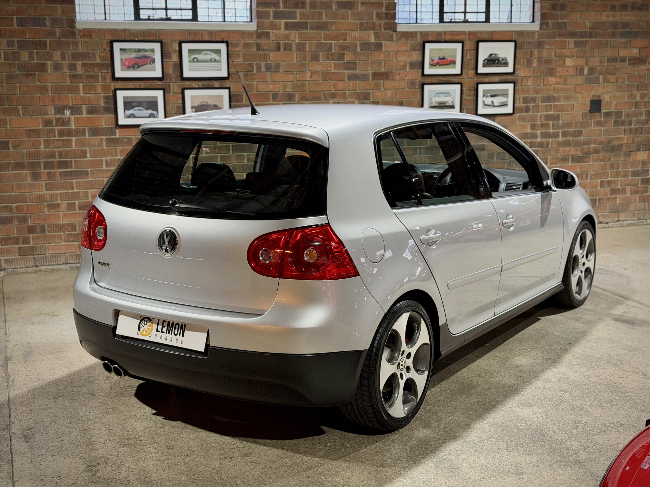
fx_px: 901
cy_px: 244
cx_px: 325
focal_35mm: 48
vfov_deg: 30.3
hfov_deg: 39.7
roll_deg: +0.2
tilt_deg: -11.8
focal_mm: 6.76
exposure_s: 1/33
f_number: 1.78
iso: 200
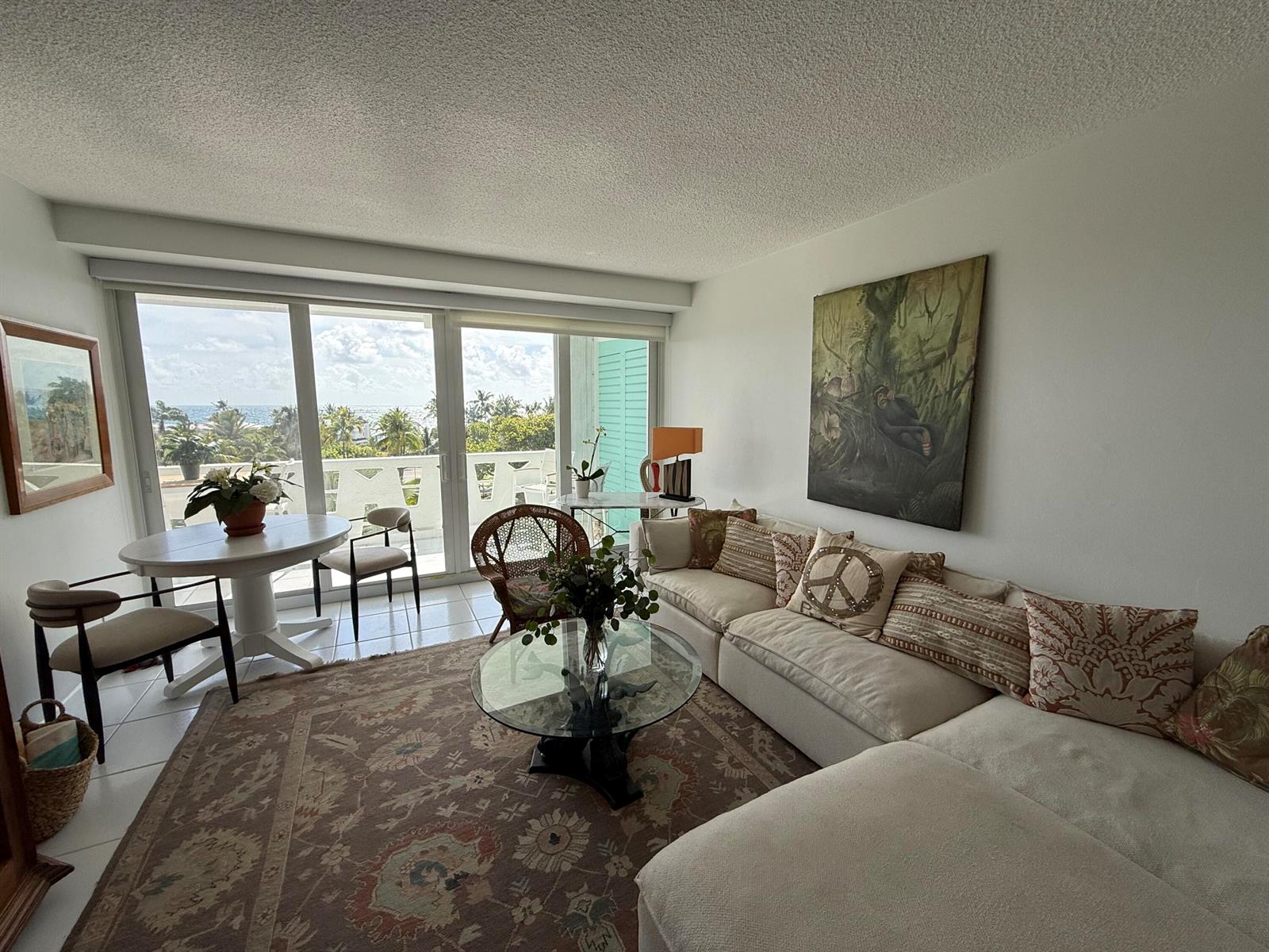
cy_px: 476
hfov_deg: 102.1
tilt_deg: -7.2
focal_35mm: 14
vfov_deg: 85.7
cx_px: 634
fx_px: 513
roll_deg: -0.9
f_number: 2.2
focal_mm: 2.22
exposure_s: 1/419
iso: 64
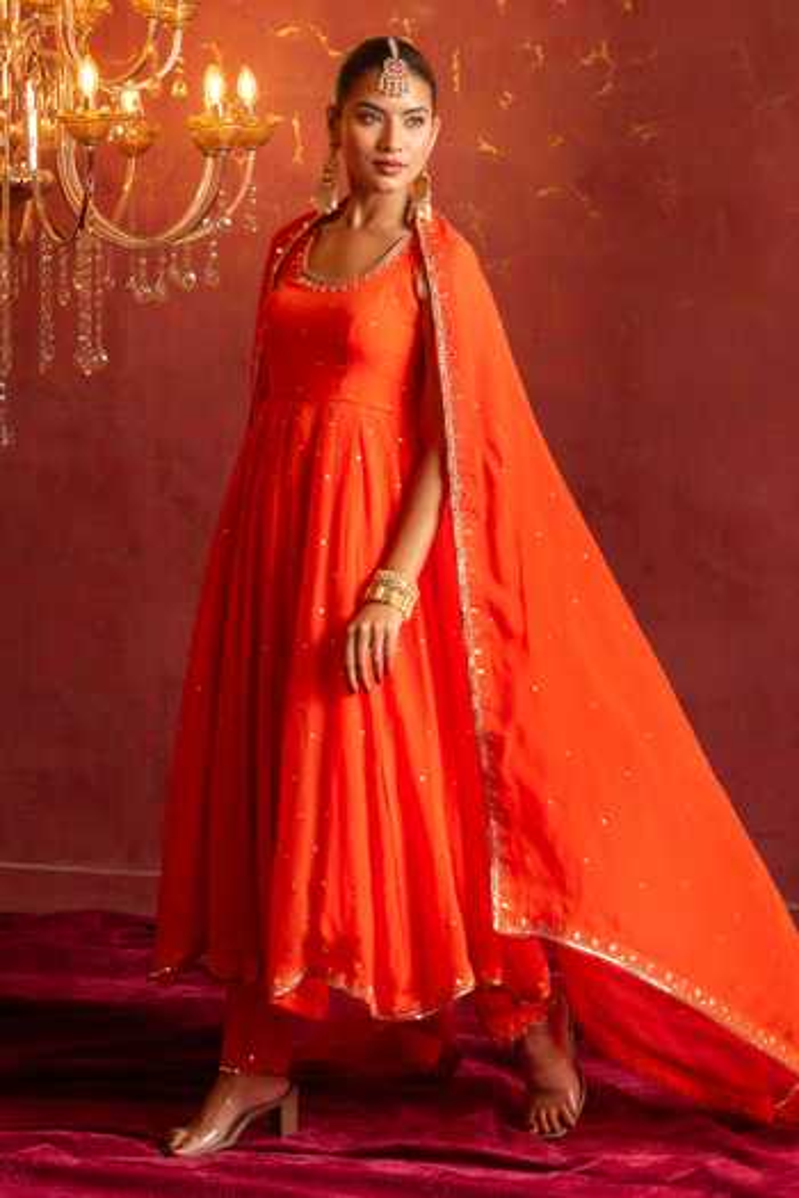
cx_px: 400
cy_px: 599
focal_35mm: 50
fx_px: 1664
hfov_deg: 27.0
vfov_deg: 39.6
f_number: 6.3
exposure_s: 1/160
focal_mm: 50
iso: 320
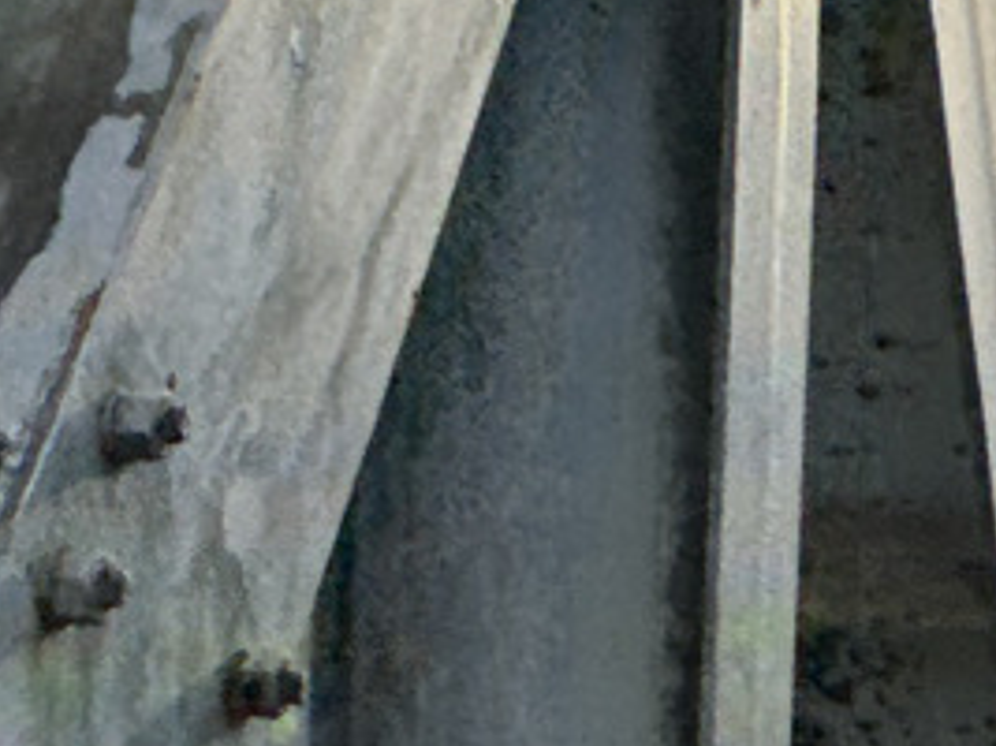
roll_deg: -0.9
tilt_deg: -6.1
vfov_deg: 14.0
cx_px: -910
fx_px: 3020
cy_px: 656
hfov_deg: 15.5
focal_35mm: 105
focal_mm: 2.22
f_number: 2.2
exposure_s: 1/1299
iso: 50
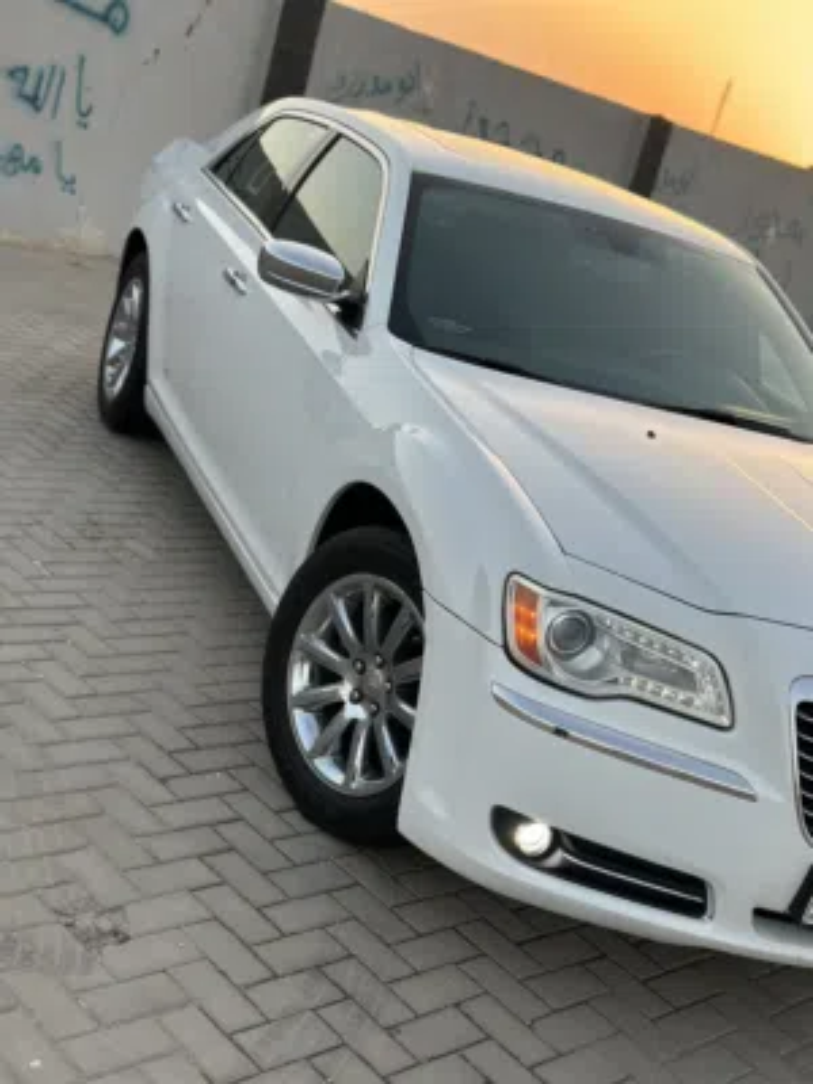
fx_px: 1503
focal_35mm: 48
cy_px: 542
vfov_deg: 39.7
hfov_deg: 30.3
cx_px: 406
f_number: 1.78
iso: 80
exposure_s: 1/272
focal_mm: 6.86
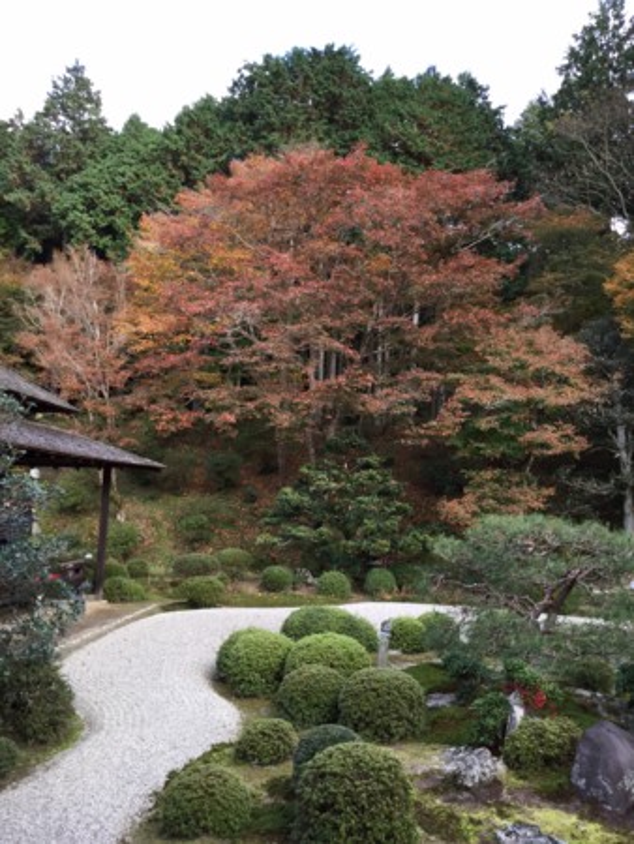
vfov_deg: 58.3
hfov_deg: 45.5
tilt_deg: +4.9
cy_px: 422
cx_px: 317
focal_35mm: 31
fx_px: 756
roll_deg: -1.3
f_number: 2.4
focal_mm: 3.3
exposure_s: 1/120
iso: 50
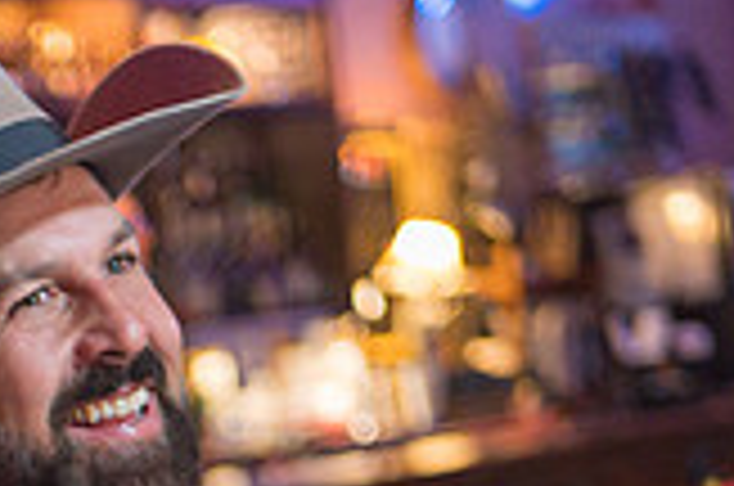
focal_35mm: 207
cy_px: 824
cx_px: -99
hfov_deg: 9.8
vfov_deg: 6.5
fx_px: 4212
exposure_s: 1/100
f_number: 2.8
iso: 2500
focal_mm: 58
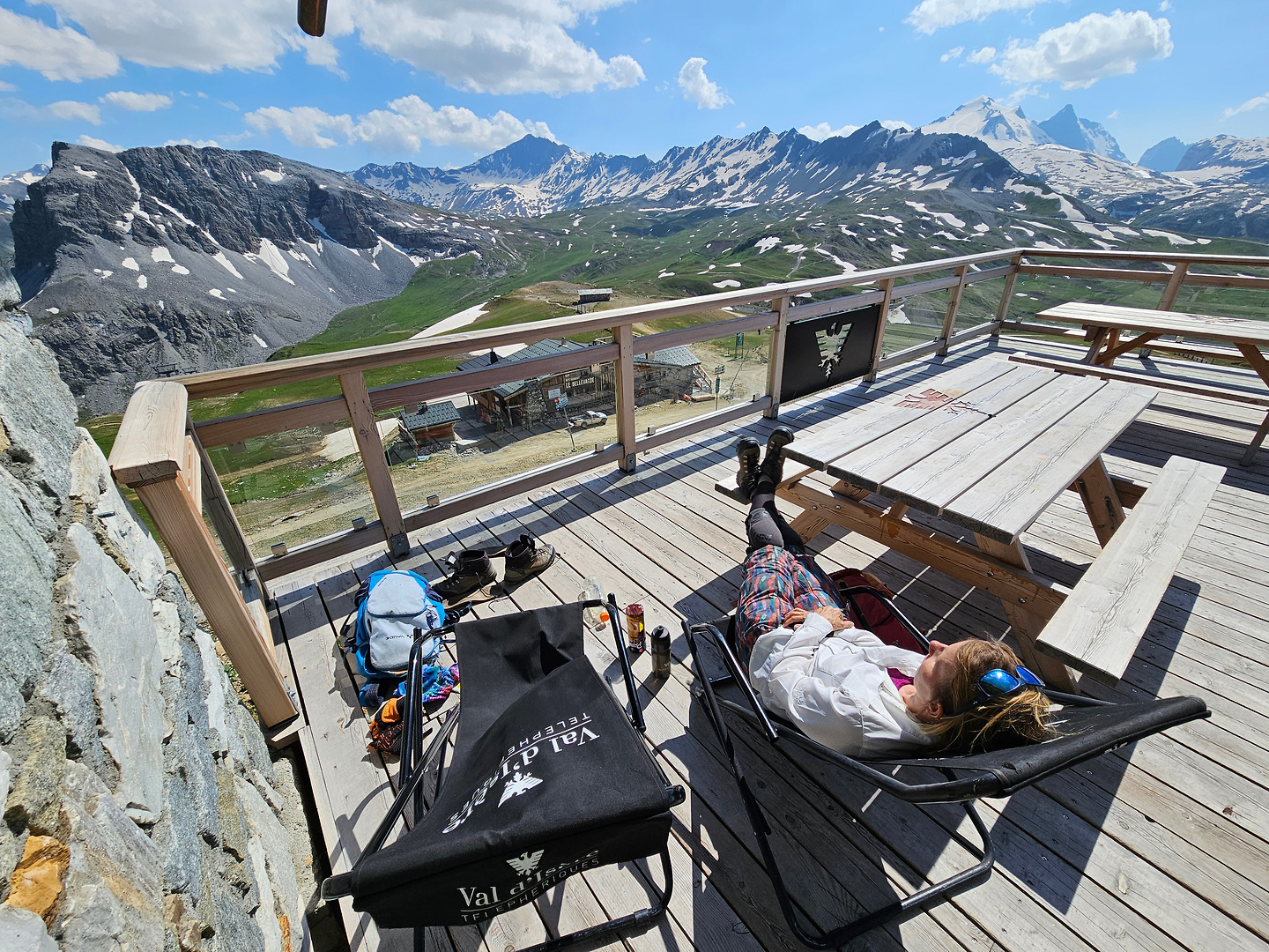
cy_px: 476
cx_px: 634
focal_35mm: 13
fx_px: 477
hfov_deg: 106.2
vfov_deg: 89.9
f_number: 2.2
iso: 50
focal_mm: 2.2
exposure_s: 1/4010
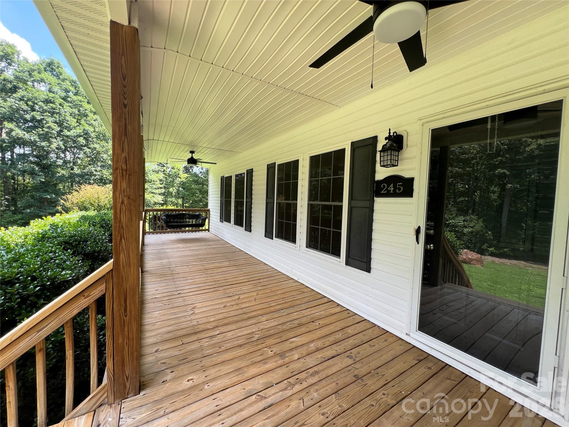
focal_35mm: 13
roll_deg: -1.4
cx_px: 284
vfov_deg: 89.9
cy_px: 214
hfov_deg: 106.2
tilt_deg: -3.9
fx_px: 214
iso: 32
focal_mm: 1.57
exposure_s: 1/165
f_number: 1.8
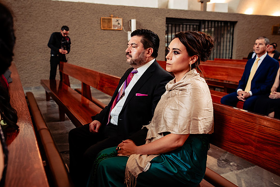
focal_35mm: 35
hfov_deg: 54.4
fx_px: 272
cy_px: 94
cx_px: 140
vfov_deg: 37.9
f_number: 4.5
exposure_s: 1/125
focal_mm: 35
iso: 1600
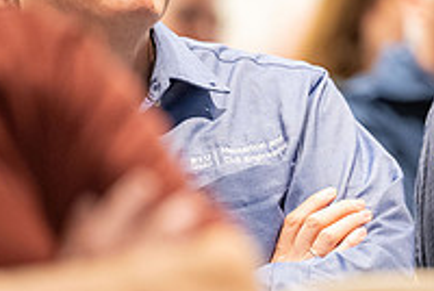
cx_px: 254
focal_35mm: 579
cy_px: 118
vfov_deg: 2.4
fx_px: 6990
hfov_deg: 3.6
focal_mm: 200
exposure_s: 1/100
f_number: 2.8
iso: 2000
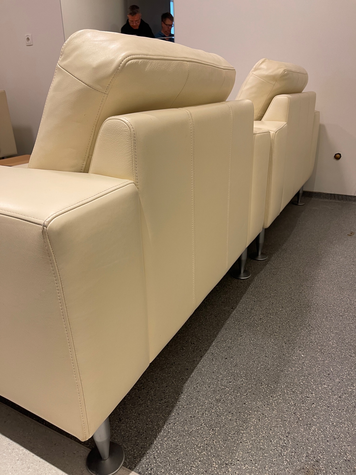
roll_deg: +2.2
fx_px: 357
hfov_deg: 53.0
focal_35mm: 26
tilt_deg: -20.9
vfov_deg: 67.3
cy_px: 238
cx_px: 178
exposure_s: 1/50
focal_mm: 5.1
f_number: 1.6
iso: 64
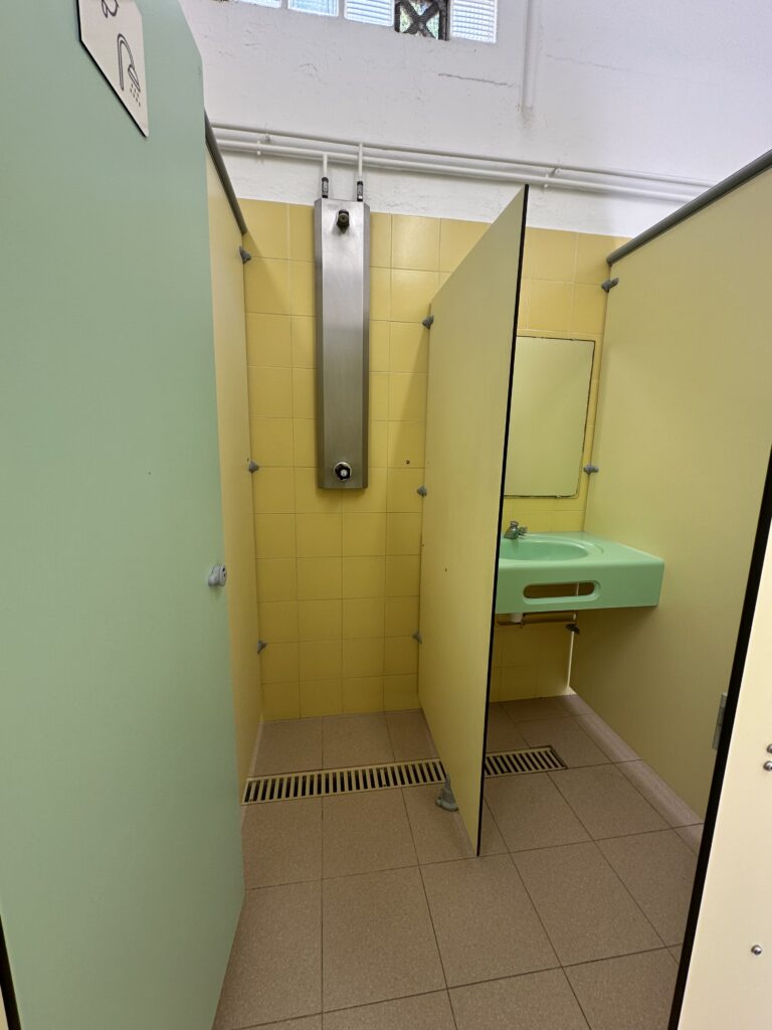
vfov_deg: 102.1
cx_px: 386
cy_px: 515
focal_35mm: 14
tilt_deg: -9.6
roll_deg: -1.7
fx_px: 416
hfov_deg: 85.7
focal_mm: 2.22
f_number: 2.2
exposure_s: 1/100
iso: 80
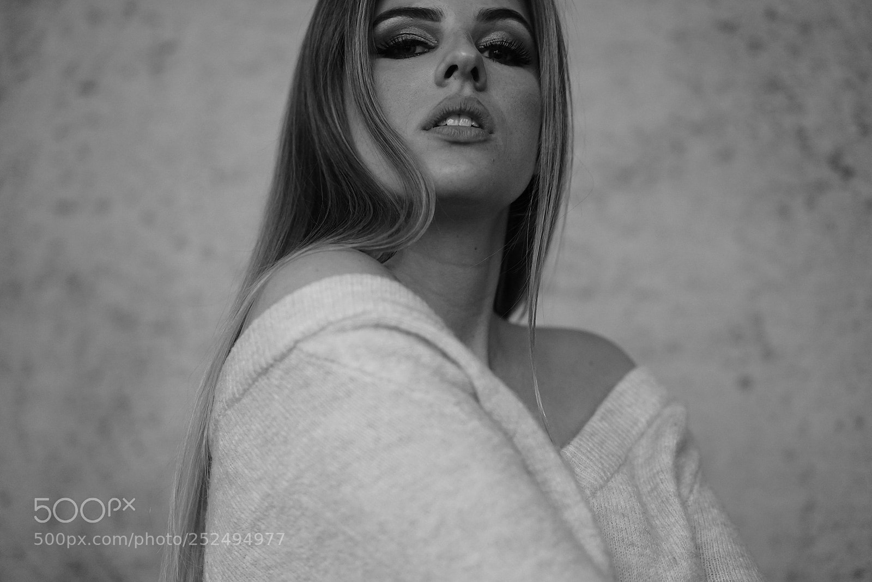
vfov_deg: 24.6
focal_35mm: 55
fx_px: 1333
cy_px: 291
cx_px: 436
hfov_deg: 36.2
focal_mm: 55
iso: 2000
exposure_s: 1/160
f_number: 2.2
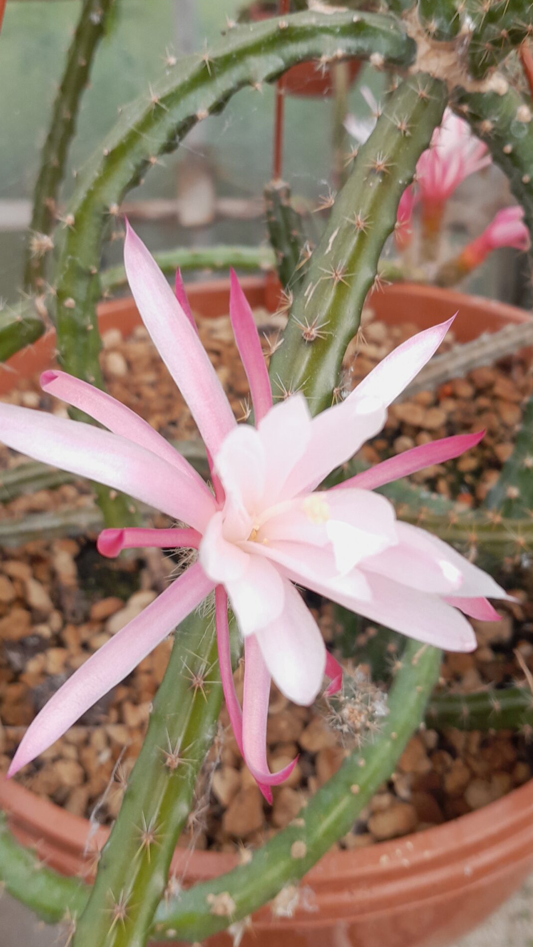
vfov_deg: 52.7
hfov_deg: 31.2
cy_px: 433
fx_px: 955
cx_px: 271
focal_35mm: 38
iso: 40
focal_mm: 4
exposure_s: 1/155
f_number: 1.8
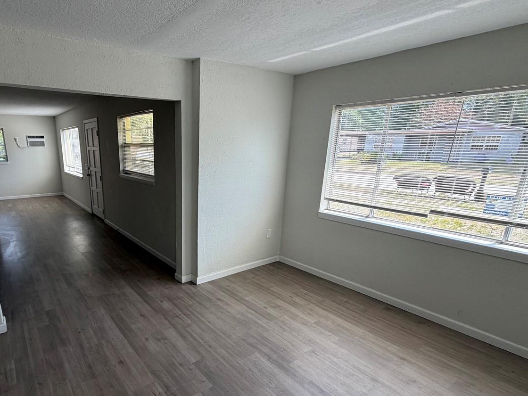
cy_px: 230
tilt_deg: -14.3
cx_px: 191
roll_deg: +1.5
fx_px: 305
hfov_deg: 79.9
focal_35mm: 20
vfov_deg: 65.6
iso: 40
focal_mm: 2.22
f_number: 2.2
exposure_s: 1/198
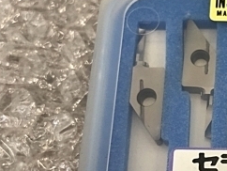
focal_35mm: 74
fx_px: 486
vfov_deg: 19.8
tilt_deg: -67.2
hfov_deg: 24.8
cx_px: 237
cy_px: 125
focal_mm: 3.99
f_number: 1.8
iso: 32
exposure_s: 1/60
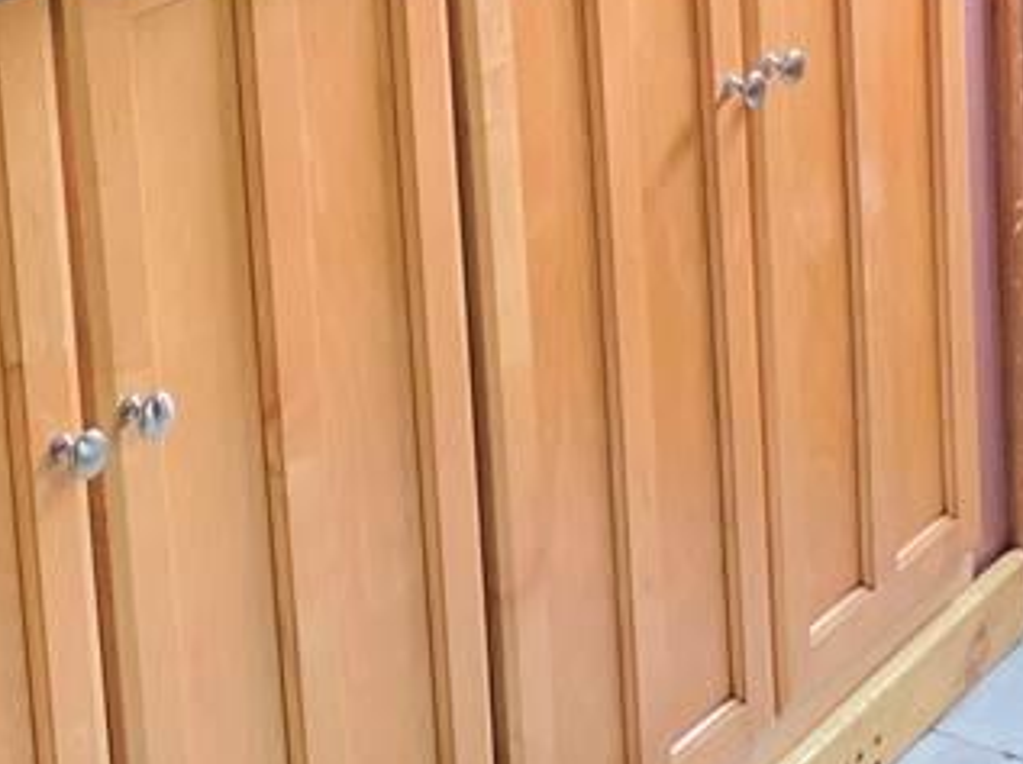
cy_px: -251
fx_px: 2745
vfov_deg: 15.1
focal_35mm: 93
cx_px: 449
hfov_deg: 21.1
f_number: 1.7
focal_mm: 6.3
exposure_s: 1/120
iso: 800
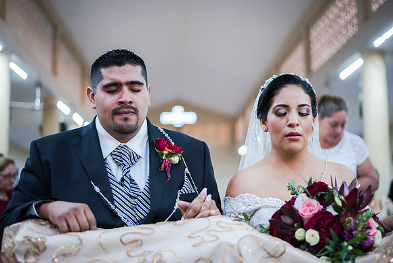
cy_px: 132
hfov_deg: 39.6
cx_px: 196
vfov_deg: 27.0
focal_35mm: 50
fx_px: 546
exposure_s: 1/160
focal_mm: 50
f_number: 1.8
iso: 1600
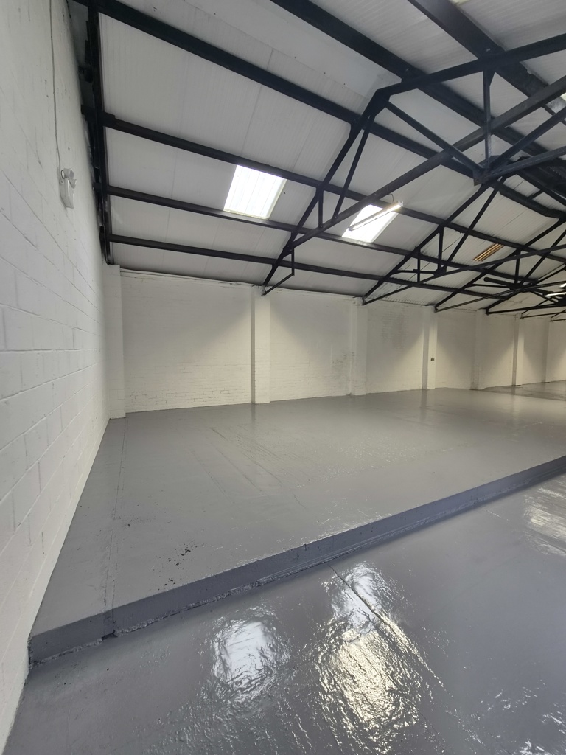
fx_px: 283
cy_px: 378
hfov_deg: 89.9
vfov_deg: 106.2
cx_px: 283
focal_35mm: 13
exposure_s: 1/107
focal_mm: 2.2
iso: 50
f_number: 2.2
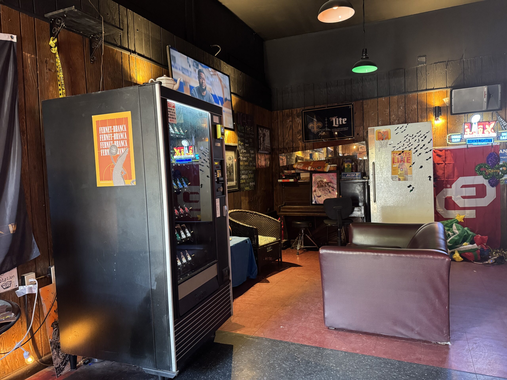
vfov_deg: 56.8
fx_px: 352
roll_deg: +2.2
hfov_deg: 71.6
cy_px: 190
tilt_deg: -3.2
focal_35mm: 24
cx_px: 254
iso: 800
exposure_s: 1/40
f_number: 1.78
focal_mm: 6.76
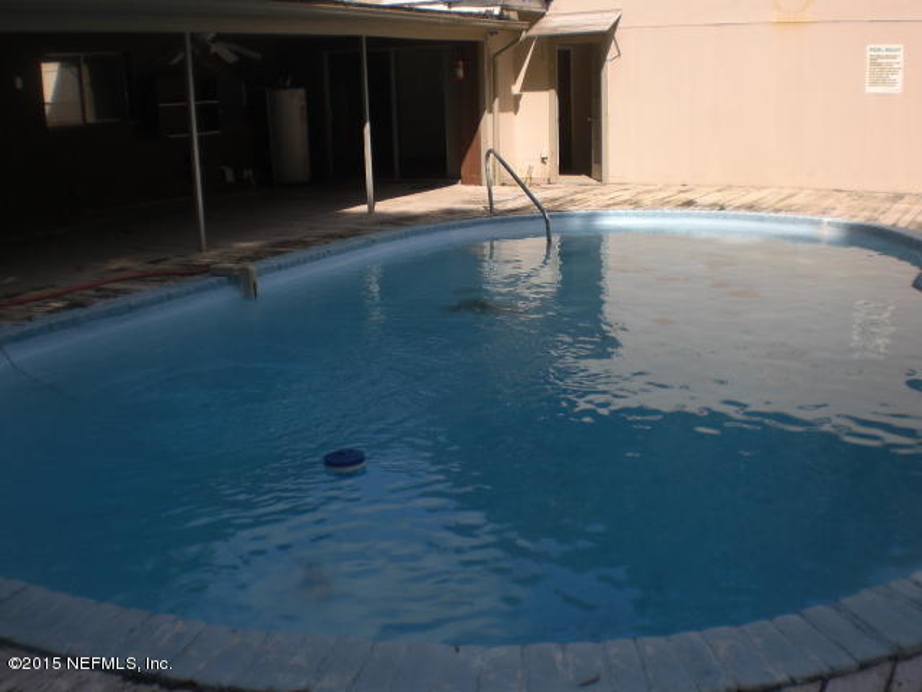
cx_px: 461
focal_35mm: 38
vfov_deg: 37.7
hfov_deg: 49.0
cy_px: 346
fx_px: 1012
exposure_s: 1/400
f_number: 4.4
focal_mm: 6.3
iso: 50
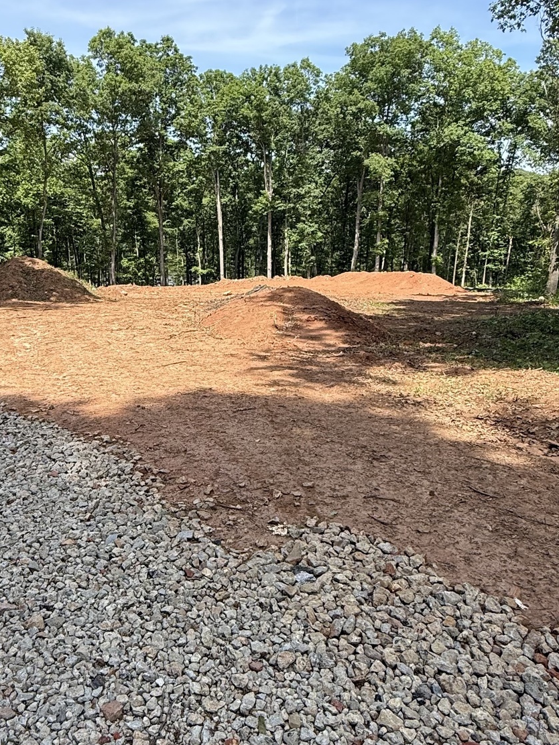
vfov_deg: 61.6
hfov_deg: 47.7
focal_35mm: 29
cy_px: 353
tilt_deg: -12.8
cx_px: 202
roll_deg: +1.0
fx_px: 624
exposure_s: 1/742
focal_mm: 2.22
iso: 50
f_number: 2.2
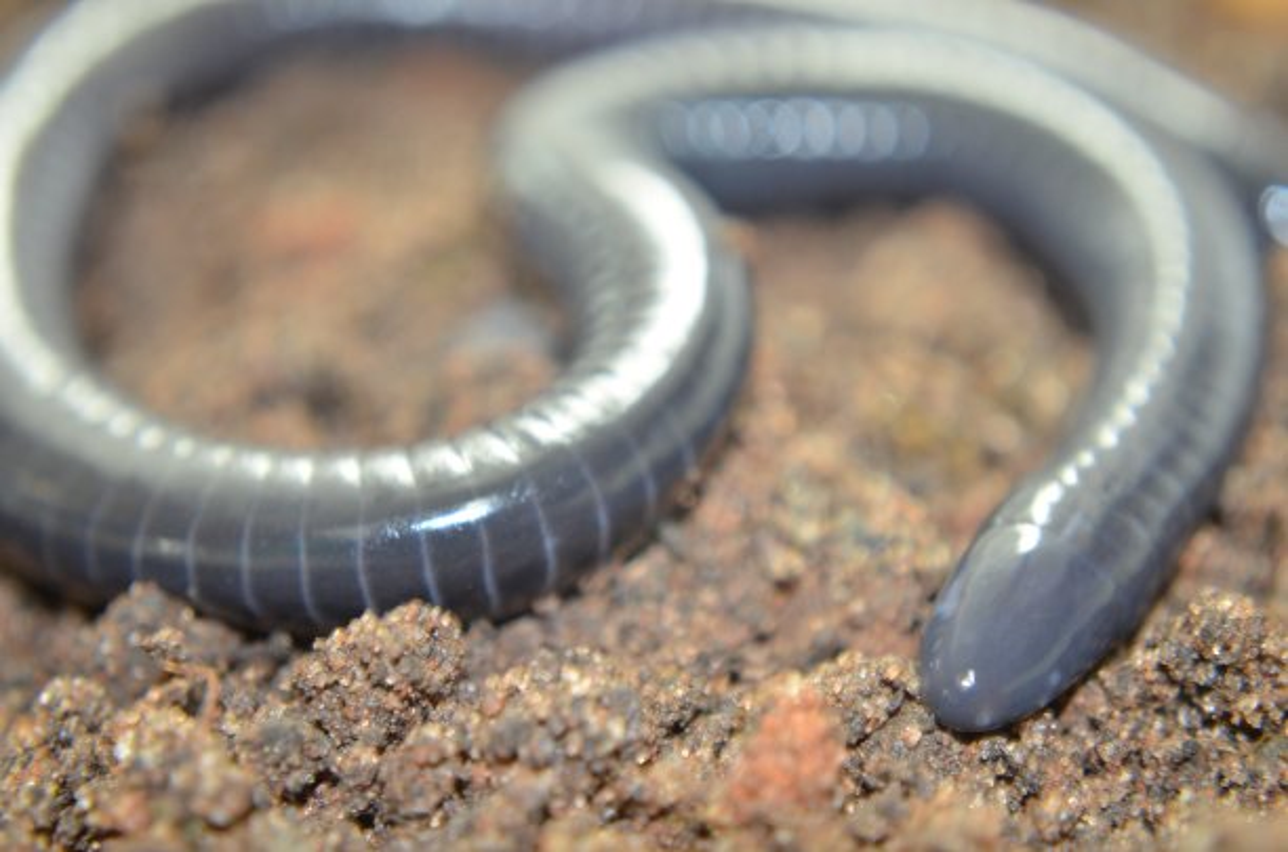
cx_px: 644
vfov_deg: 17.4
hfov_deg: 26.0
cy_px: 426
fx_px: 2784
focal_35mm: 78
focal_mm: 52
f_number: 5.6
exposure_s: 1/8
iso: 800
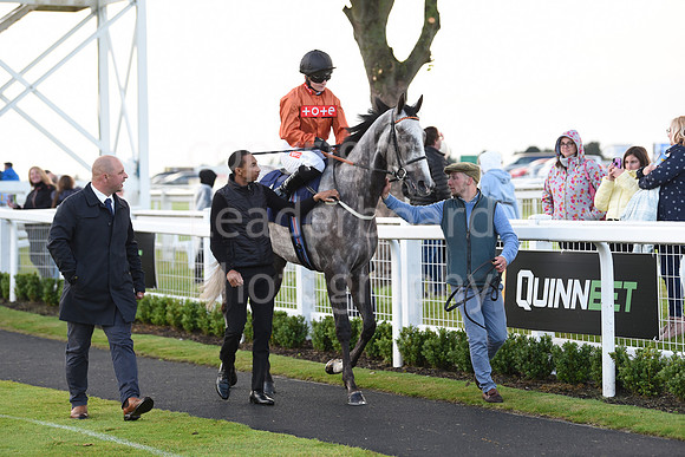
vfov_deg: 11.4
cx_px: 342
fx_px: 2284
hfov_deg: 17.1
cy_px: 228
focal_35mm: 120
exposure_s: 1/500
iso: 800
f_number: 3.5
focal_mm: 120
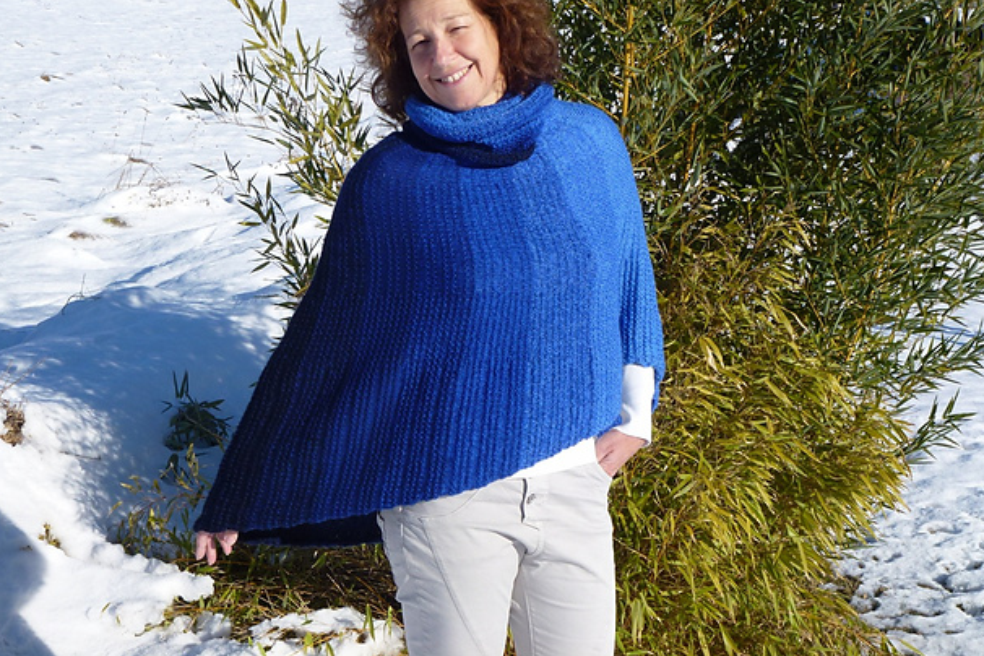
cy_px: 271
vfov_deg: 20.3
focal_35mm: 67
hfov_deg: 30.1
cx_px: 487
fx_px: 1831
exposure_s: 1/800
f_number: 4.5
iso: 100
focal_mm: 10.9
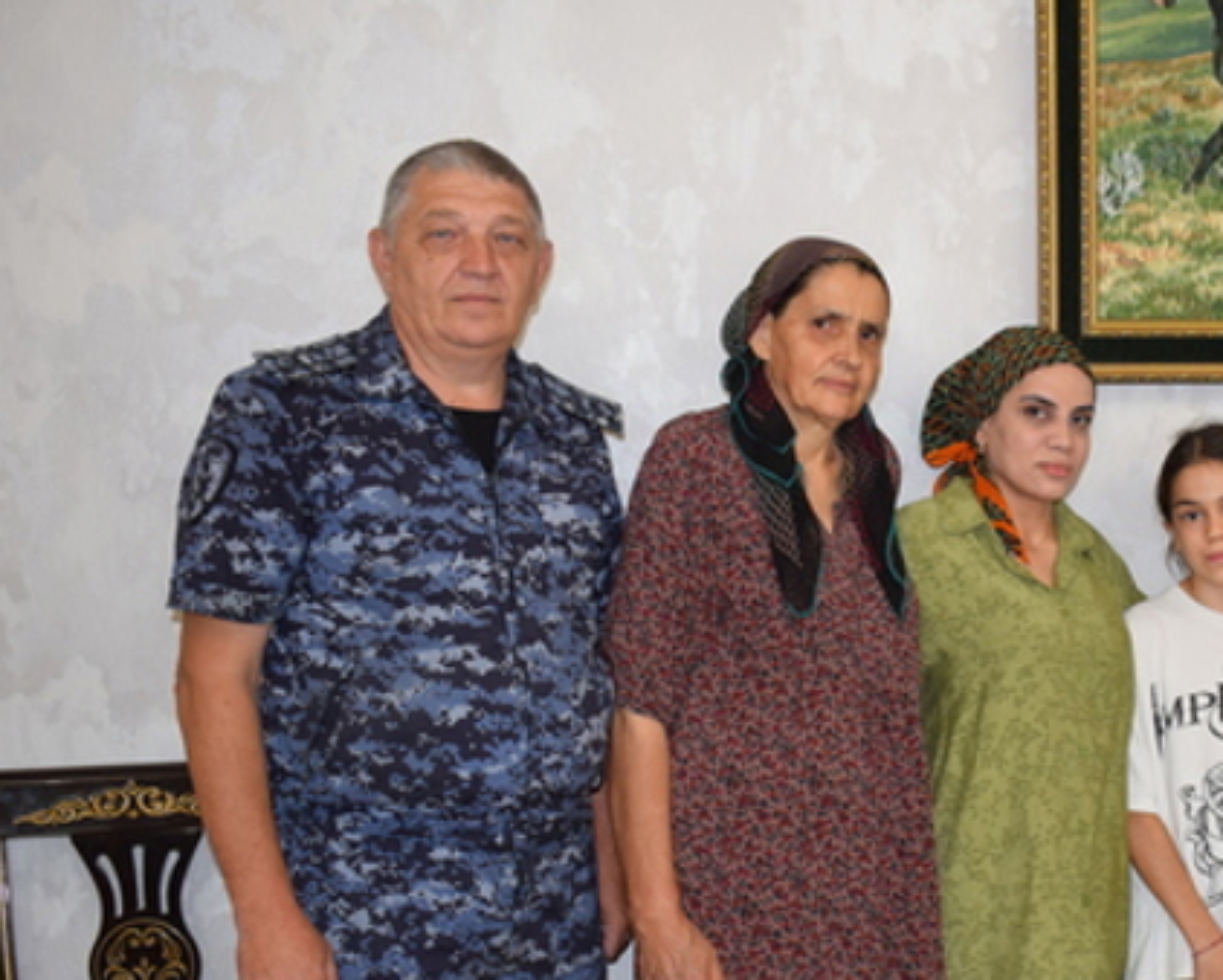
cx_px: 1049
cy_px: 678
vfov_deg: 27.4
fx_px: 1992
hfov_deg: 32.8
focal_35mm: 55
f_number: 4.5
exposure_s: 1/100
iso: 800
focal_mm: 22
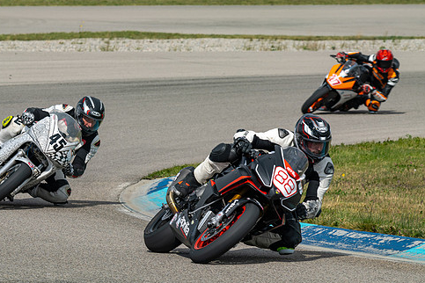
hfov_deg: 5.5
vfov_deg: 3.6
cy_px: 176
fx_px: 4462
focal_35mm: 378
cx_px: 151
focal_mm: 270
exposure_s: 1/800
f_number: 11
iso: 220
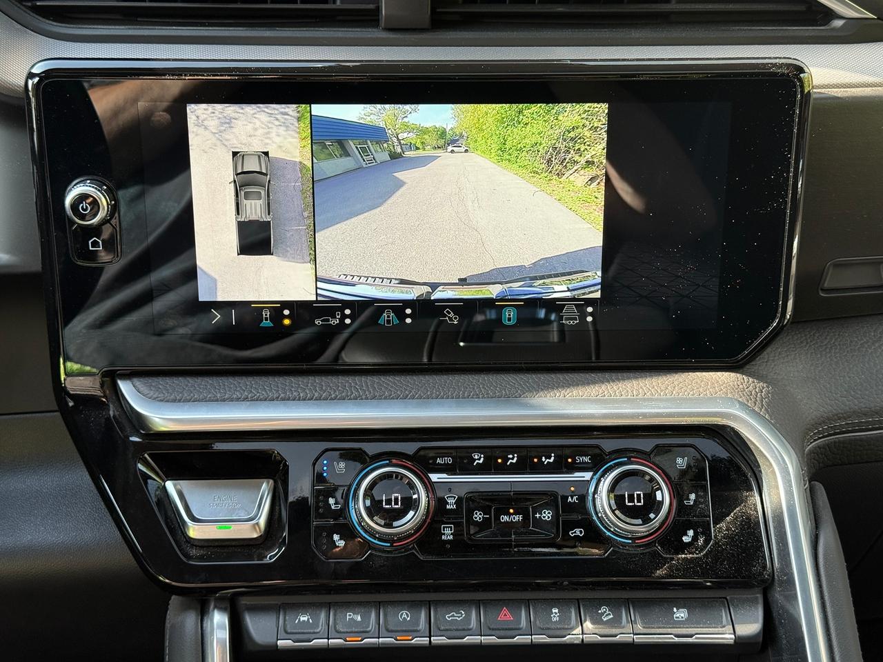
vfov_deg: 30.3
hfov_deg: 39.7
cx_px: 442
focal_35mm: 48
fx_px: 1224
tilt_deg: -24.1
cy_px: 331
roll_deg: +1.8
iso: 50
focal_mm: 6.76
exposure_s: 1/121
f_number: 1.78
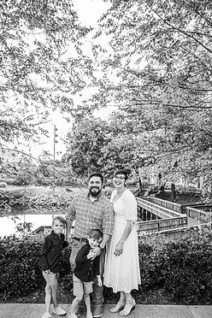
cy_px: 174
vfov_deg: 63.5
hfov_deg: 44.9
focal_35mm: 29
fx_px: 256
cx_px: 112
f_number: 3.2
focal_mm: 24
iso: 320
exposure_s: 1/200
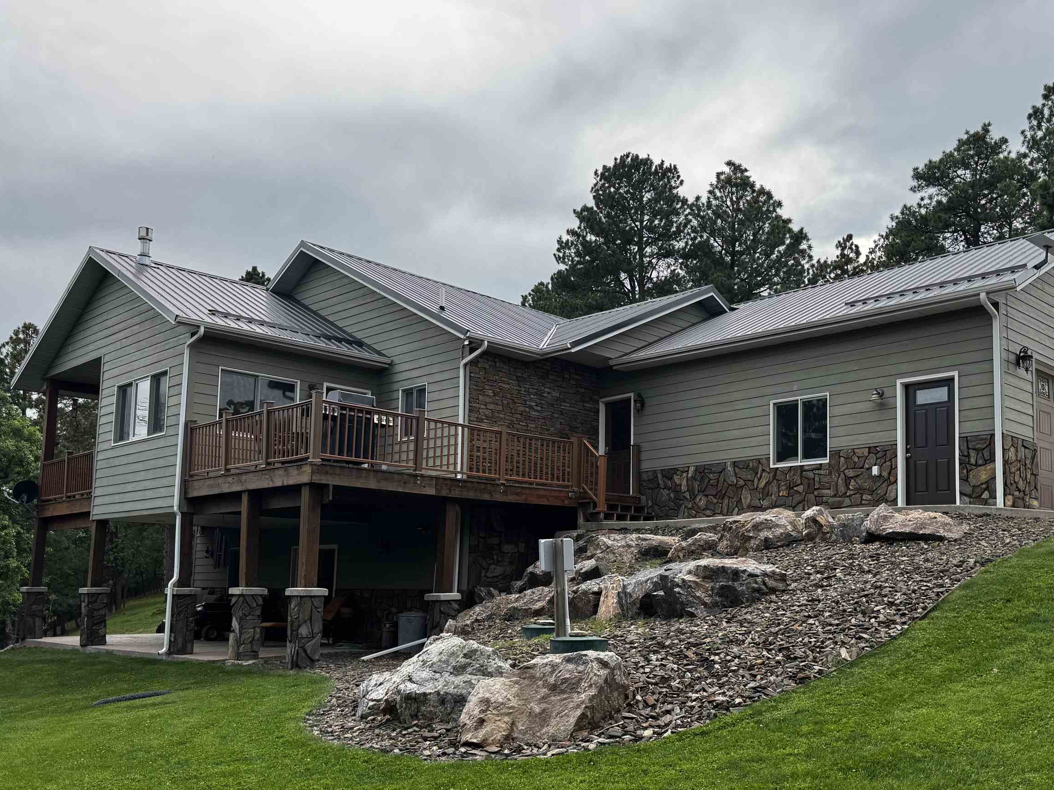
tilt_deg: +5.4
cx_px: 654
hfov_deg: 56.2
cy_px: 482
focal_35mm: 32
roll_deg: -0.5
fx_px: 974
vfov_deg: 43.9
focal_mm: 6.76
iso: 80
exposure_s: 1/1193
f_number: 1.78
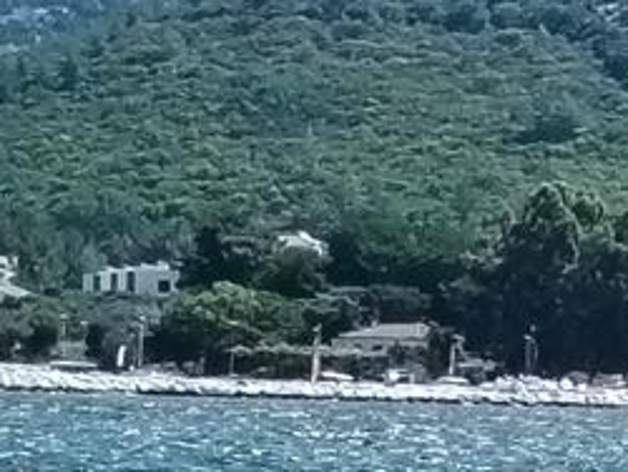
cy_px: 244
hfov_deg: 3.9
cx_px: -60
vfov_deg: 2.9
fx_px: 9279
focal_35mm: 511
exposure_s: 1/684
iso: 100
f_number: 1.75
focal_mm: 5.25
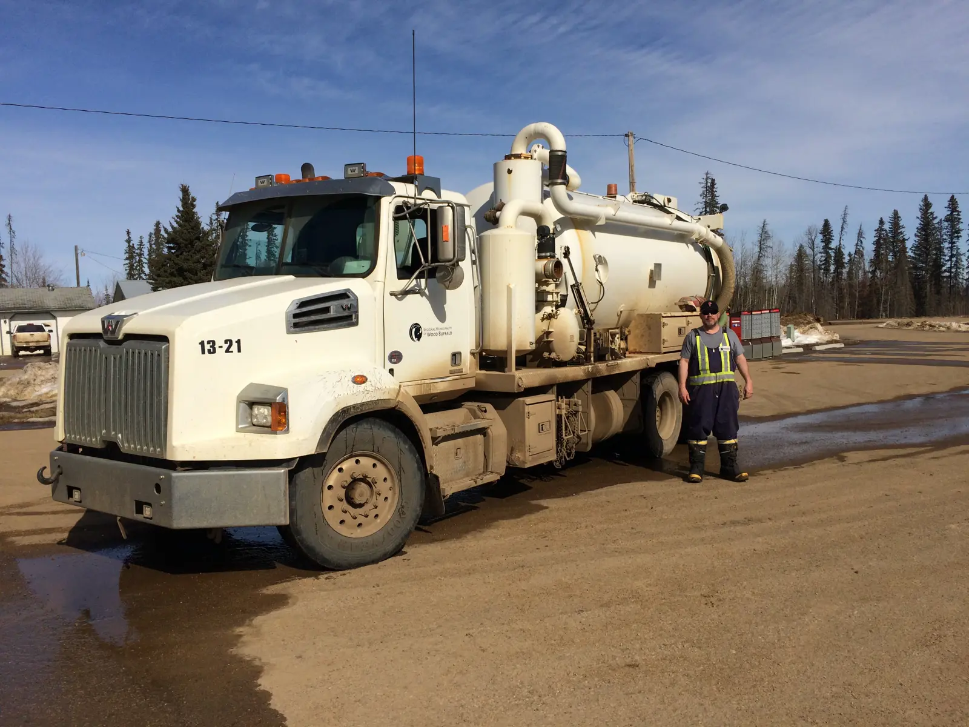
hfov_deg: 61.7
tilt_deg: -4.1
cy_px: 364
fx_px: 812
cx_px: 484
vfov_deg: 48.2
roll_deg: +2.5
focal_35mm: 29
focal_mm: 4.15
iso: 32
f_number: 2.2
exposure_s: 1/5882
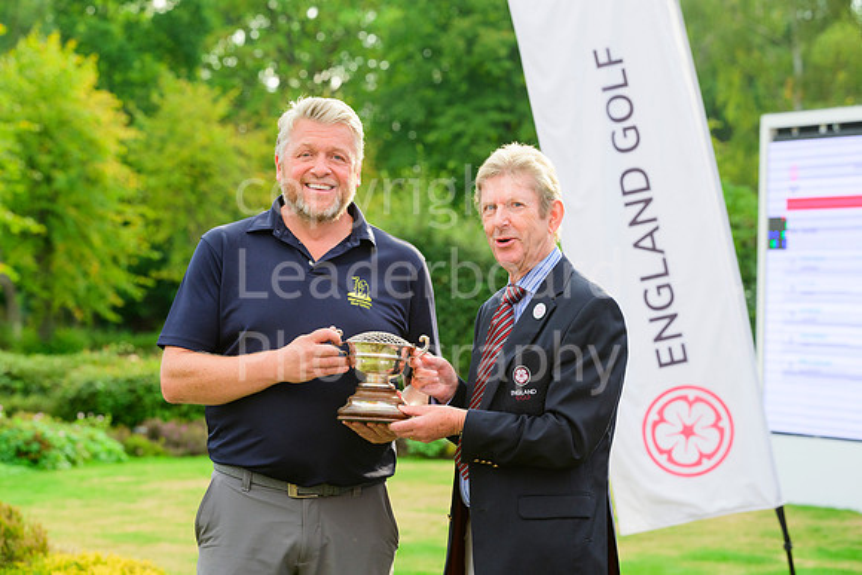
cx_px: 431
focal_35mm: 110
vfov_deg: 12.5
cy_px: 288
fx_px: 2634
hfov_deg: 18.6
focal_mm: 110
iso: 800
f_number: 5.6
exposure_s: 1/800
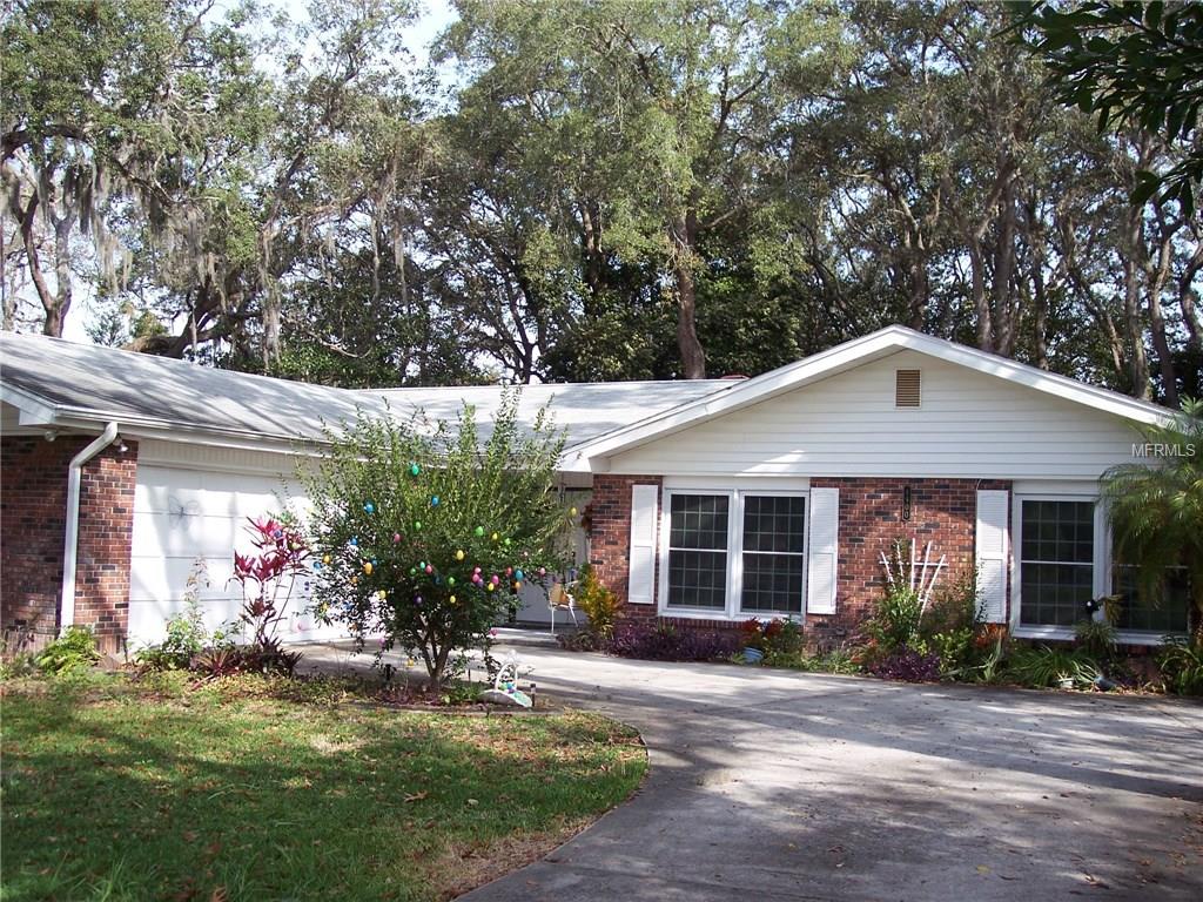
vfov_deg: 36.8
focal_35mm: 39
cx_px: 602
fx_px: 1355
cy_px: 451
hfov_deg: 47.9
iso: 100
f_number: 3.4
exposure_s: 1/500
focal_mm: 8
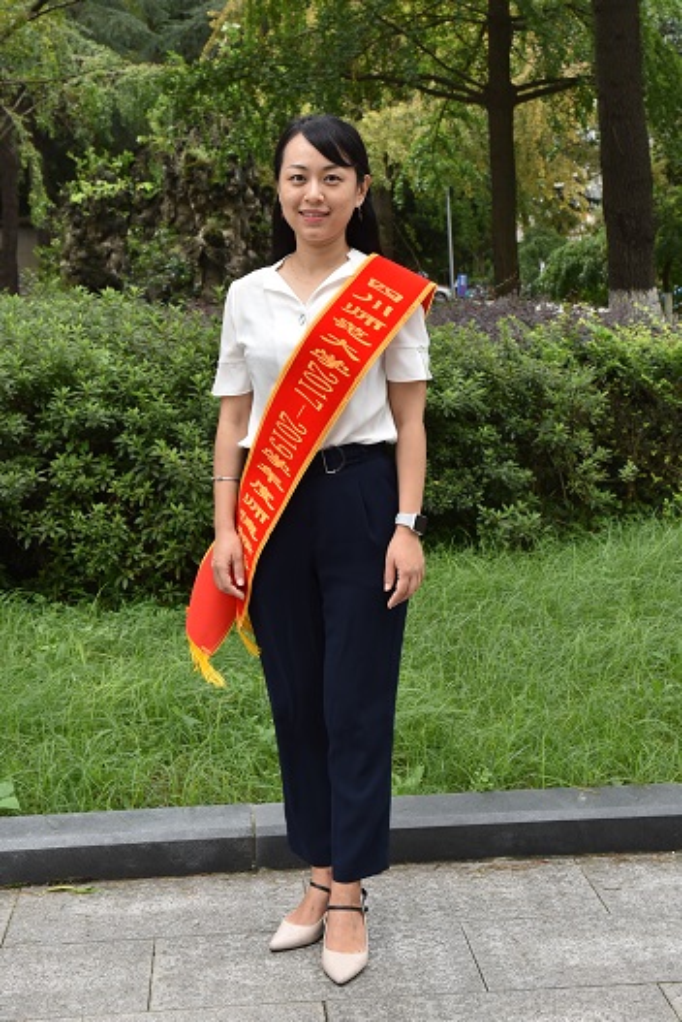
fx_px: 1135
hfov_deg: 33.4
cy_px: 511
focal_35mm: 40
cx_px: 341
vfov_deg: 48.4
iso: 400
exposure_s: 1/250
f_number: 8
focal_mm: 40
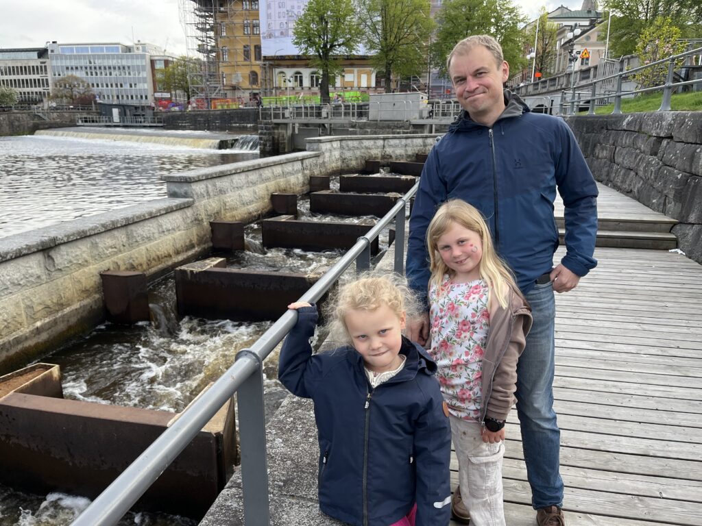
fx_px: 527
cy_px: 263
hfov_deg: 67.3
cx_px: 351
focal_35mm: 26
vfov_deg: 53.1
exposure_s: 1/550
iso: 50
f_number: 1.6
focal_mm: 5.1
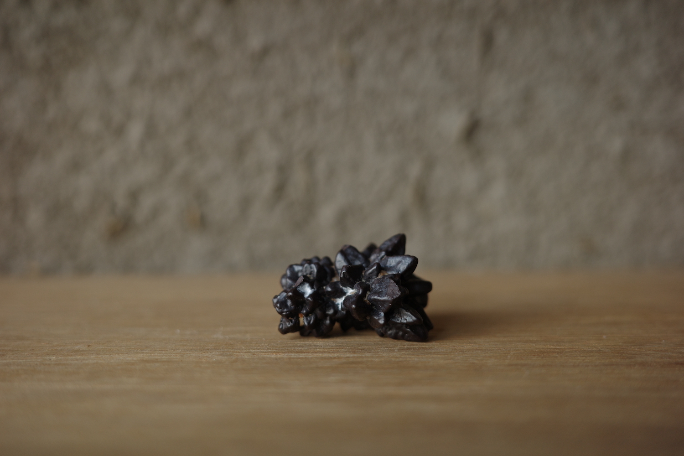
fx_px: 760
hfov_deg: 48.5
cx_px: 342
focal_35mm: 40
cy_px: 228
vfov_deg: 33.4
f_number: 2.8
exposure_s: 1/125
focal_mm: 26
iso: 200
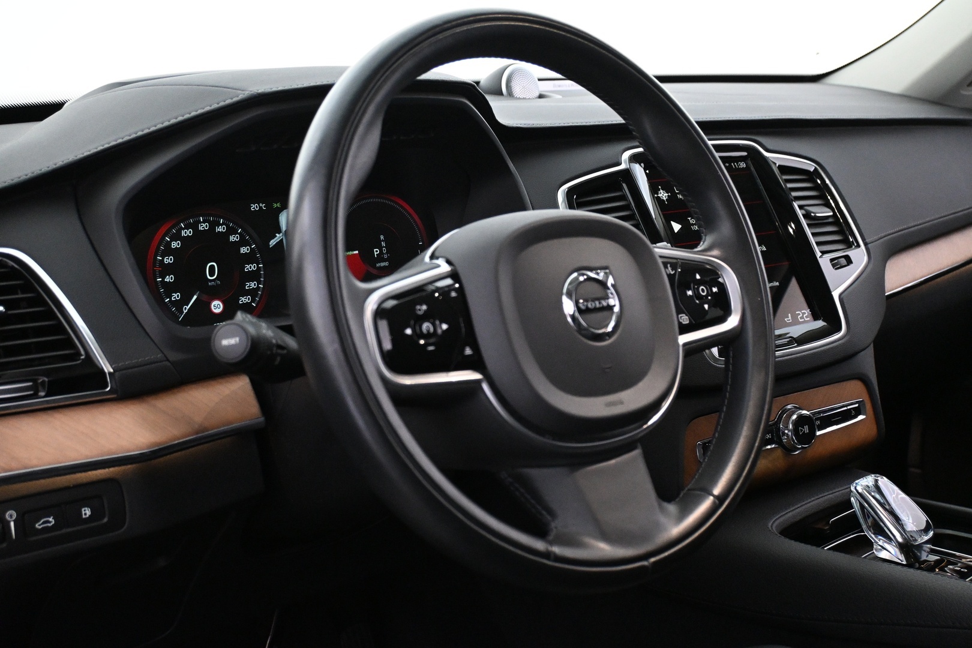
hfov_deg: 48.7
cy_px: 324
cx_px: 486
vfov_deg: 33.6
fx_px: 1073
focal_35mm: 40
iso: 4000
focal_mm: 26.5
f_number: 4.5
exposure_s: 1/50
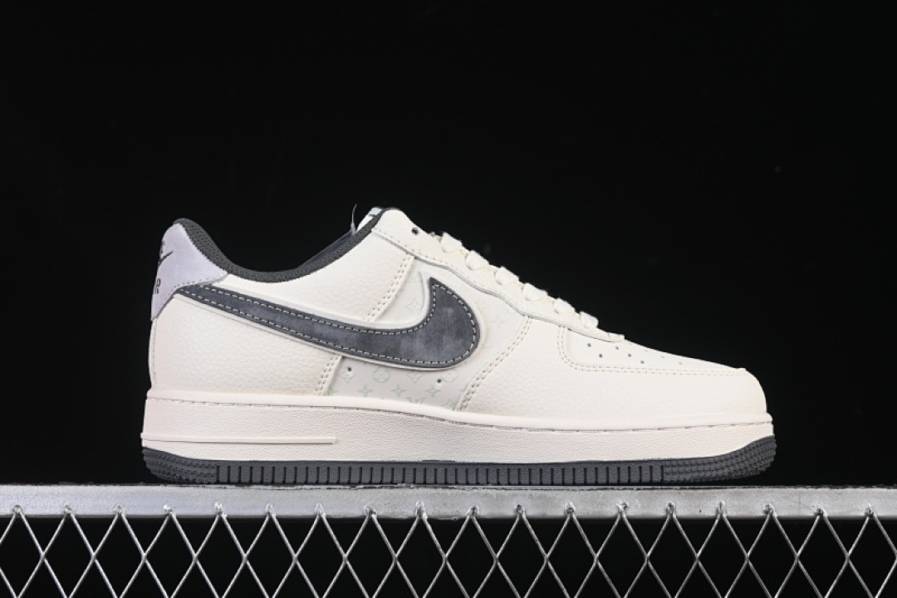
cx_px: 448
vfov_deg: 18.2
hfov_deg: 27.0
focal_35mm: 75
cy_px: 299
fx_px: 1869
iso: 160
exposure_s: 1/80
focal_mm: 50
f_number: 8
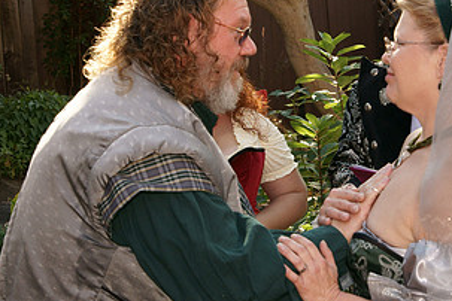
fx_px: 1444
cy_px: 111
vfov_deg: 11.9
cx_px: 297
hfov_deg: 17.8
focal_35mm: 115
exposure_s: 1/160
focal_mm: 40
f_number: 6.3
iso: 400
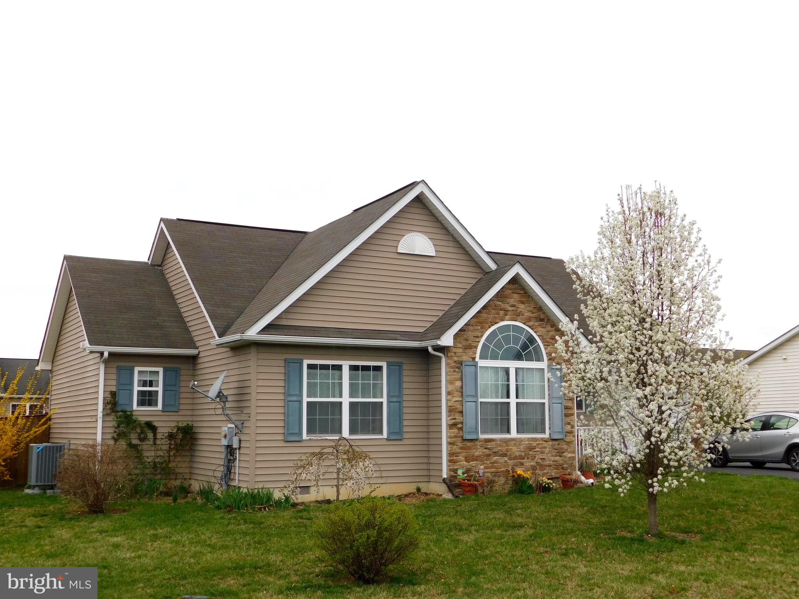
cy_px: 300
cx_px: 400
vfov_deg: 36.0
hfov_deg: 46.8
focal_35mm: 40
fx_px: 923
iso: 125
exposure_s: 1/160
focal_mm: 7.1
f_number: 3.6
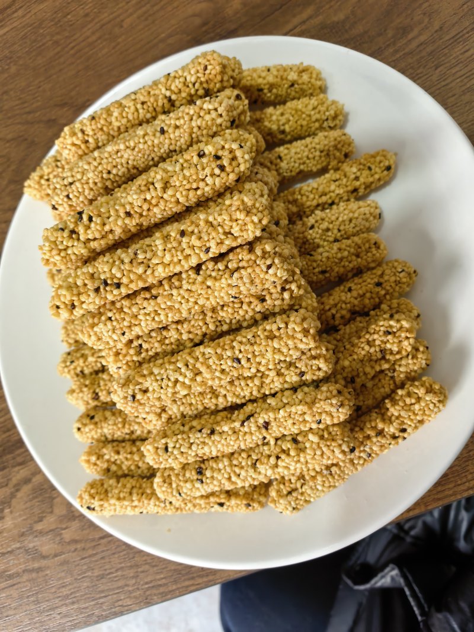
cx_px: 237
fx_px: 438
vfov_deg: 71.6
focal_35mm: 24
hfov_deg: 56.8
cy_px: 316
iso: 250
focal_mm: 5.75
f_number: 2.8
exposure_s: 1/50
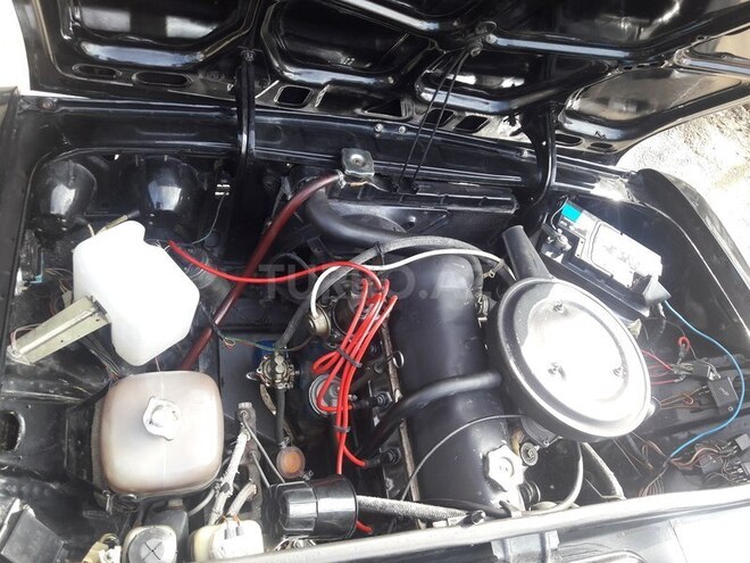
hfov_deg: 63.4
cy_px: 282
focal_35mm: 28
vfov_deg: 49.7
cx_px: 375
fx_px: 607
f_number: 1.9
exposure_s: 1/100
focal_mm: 3.7
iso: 64
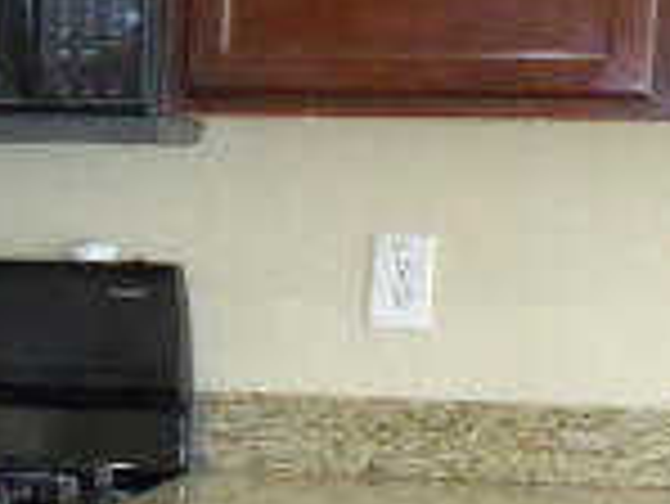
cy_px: 954
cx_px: -274
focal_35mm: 172
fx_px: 3332
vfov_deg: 8.3
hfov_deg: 11.1
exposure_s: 1/60
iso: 640
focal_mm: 4.3
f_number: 3.3
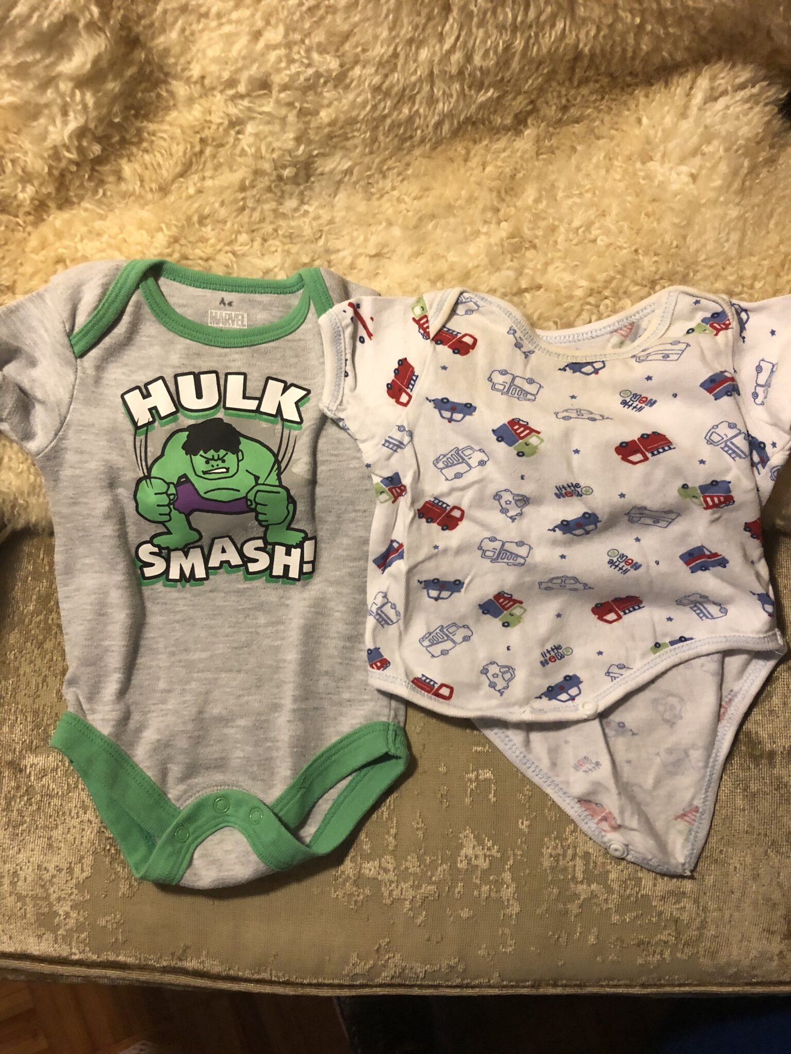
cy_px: 527
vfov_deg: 63.4
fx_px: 853
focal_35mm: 28
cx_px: 396
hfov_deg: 49.7
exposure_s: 1/15
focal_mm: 3.99
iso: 64
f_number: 1.8
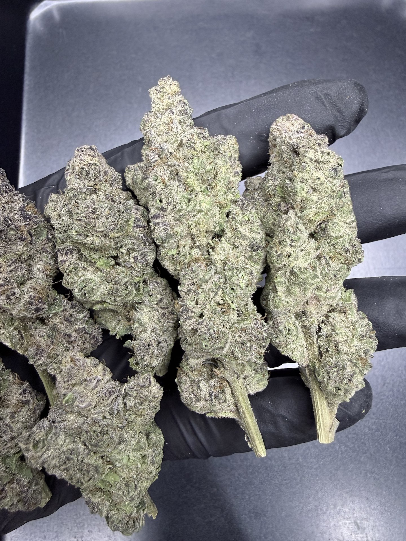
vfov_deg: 71.6
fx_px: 375
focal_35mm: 24
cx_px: 203
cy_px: 270
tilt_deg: -78.4
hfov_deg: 56.8
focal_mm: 2.22
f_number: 2.2
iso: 200
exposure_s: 1/50
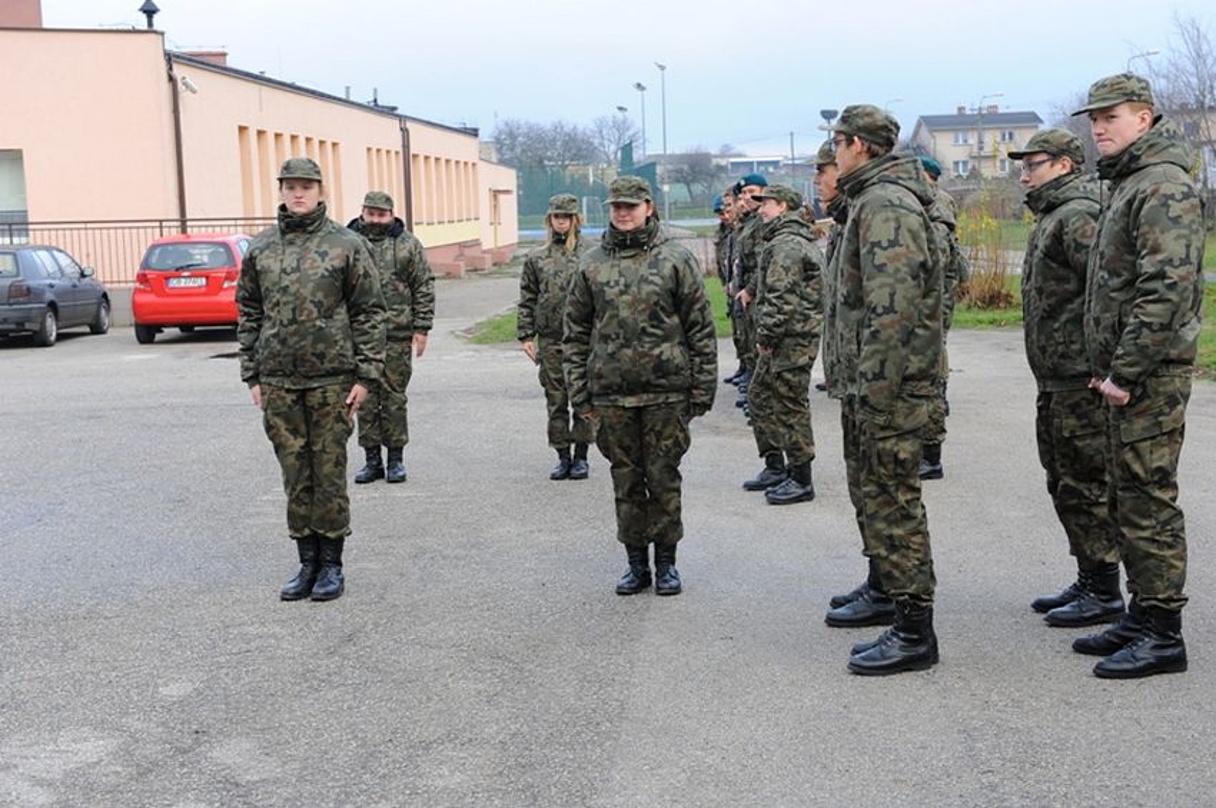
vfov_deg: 23.3
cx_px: 608
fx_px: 1957
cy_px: 404
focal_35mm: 58
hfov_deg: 34.5
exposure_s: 1/200
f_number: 7.1
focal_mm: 58
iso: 640
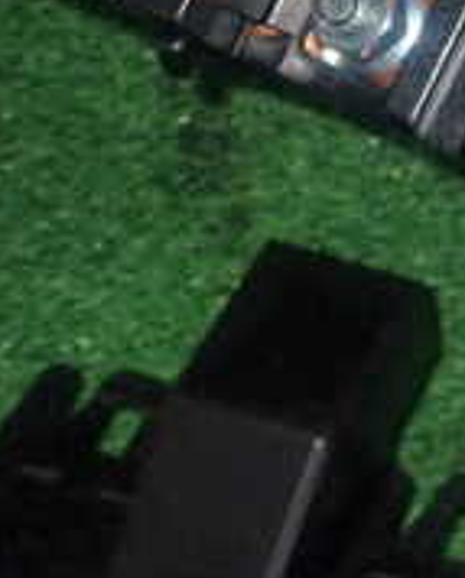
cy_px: -39
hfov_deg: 12.8
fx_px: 1802
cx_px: 946
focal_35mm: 105
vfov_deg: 17.7
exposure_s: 1/30
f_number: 7.1
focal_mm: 5.79
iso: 250
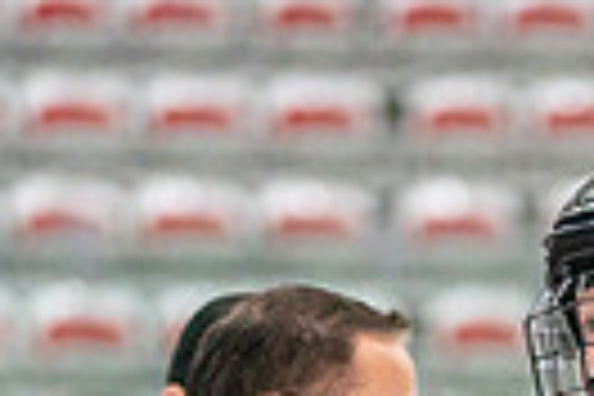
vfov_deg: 2.2
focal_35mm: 622
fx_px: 10262
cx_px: 657
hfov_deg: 3.3
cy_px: 821
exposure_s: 1/1250
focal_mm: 142
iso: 3200
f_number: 2.8
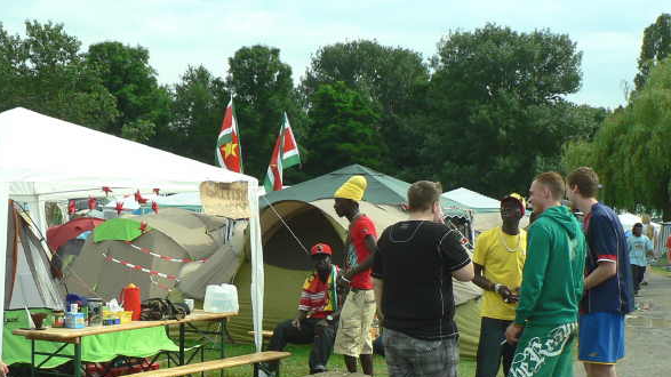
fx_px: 694
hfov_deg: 51.6
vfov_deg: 30.2
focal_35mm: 39
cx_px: 337
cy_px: 247
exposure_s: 1/320
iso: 64
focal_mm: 6
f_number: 4
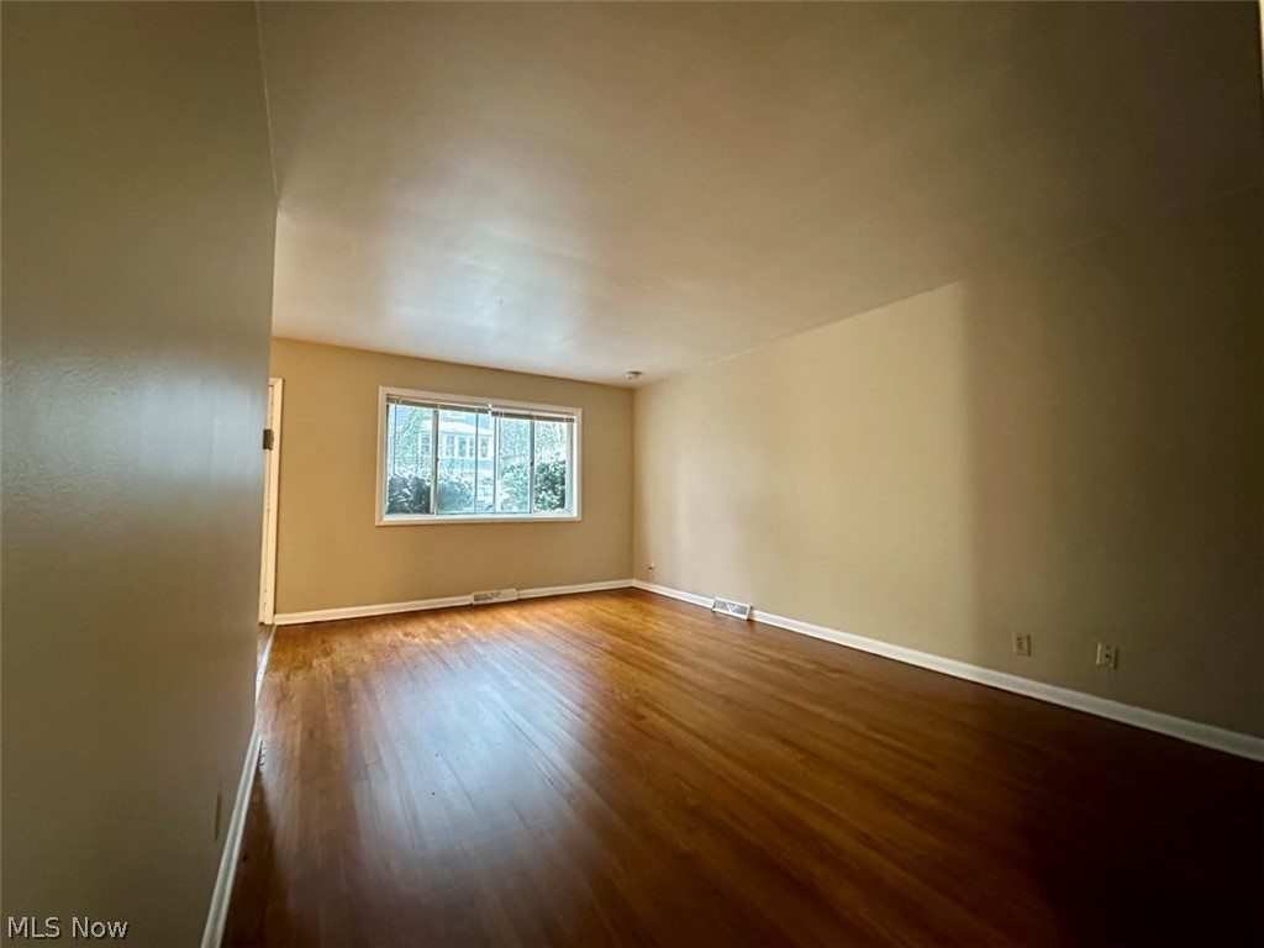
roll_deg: -0.3
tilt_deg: +2.2
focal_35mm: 14
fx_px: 511
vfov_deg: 85.7
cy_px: 474
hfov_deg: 102.1
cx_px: 632
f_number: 2.2
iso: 800
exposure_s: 1/40
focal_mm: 2.22
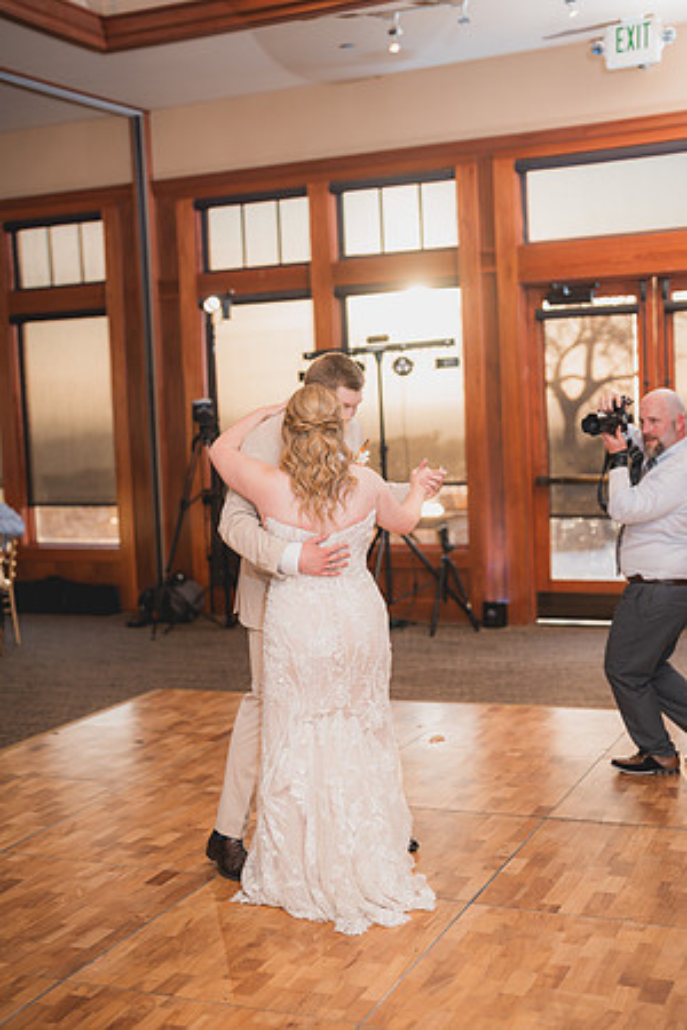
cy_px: 515
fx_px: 1431
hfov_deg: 27.0
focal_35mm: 50
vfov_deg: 39.6
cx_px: 344
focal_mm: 50
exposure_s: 1/250
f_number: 1.8
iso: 125
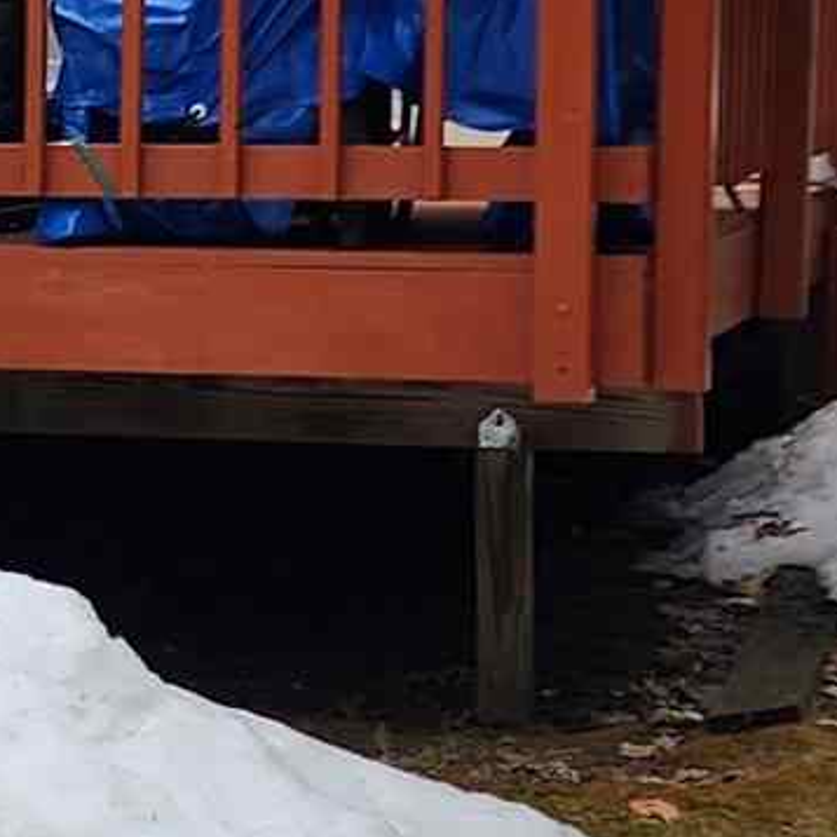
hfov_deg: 9.7
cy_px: 108
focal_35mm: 175
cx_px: -385
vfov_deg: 10.0
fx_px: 4787
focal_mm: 6.4
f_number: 1.8
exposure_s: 1/241
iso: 12
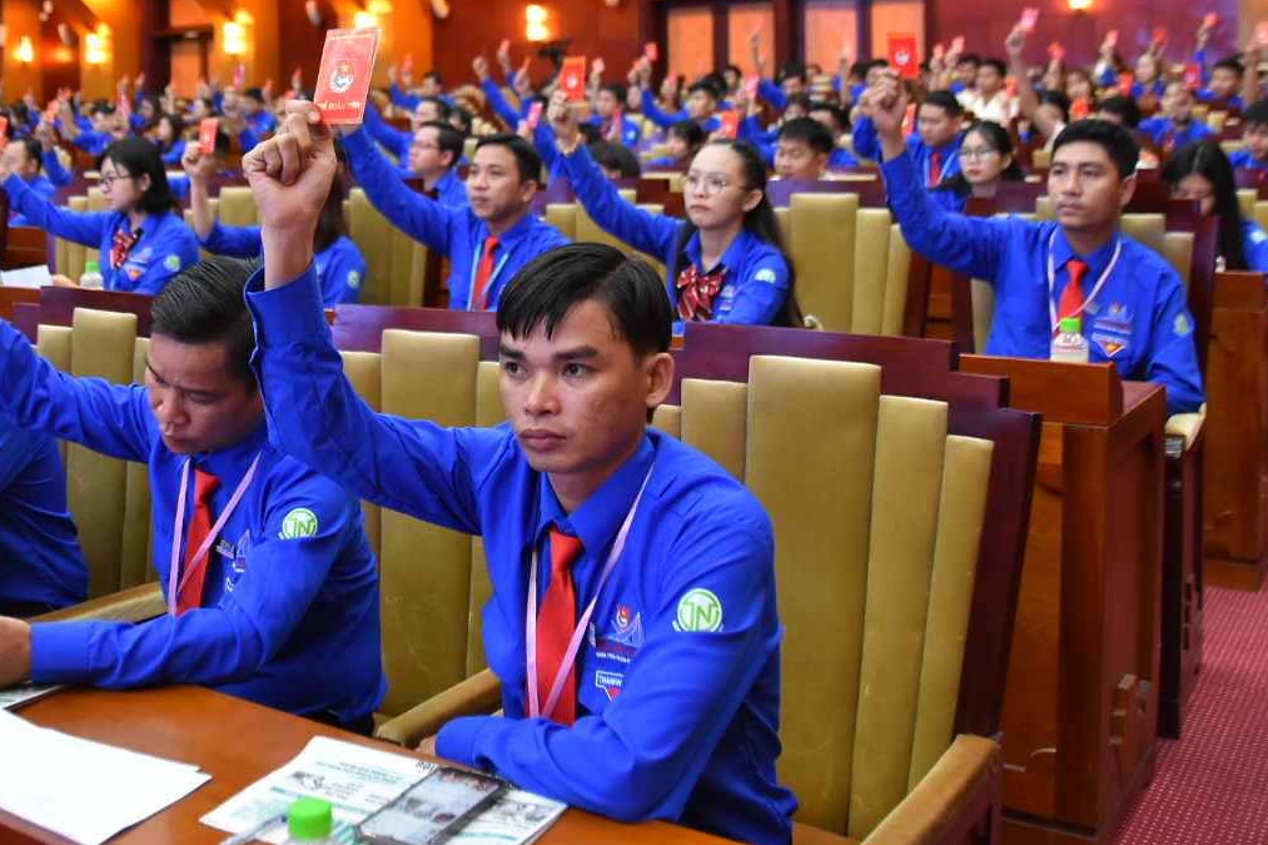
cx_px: 418
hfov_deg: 46.8
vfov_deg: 32.1
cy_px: 207
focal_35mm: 41
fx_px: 1437
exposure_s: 1/125
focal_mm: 17
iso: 1800
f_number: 2.8
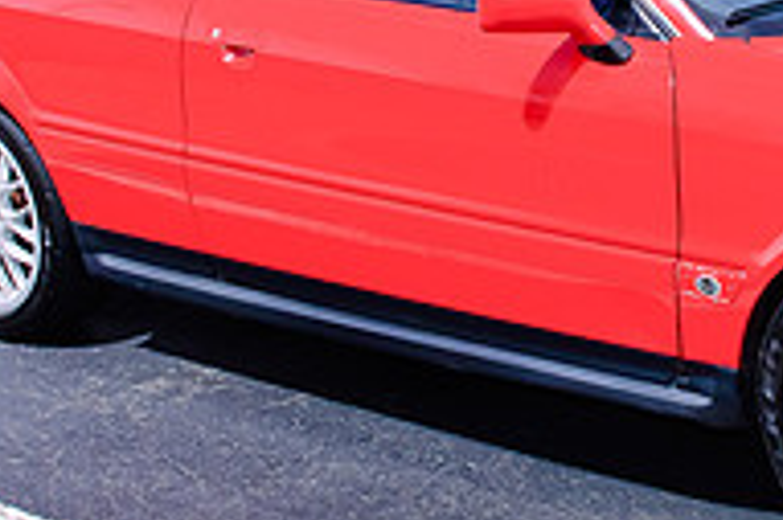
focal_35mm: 91
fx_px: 1978
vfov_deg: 14.9
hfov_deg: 22.1
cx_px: 627
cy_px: 66
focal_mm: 20
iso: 200
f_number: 7.1
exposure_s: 1/200
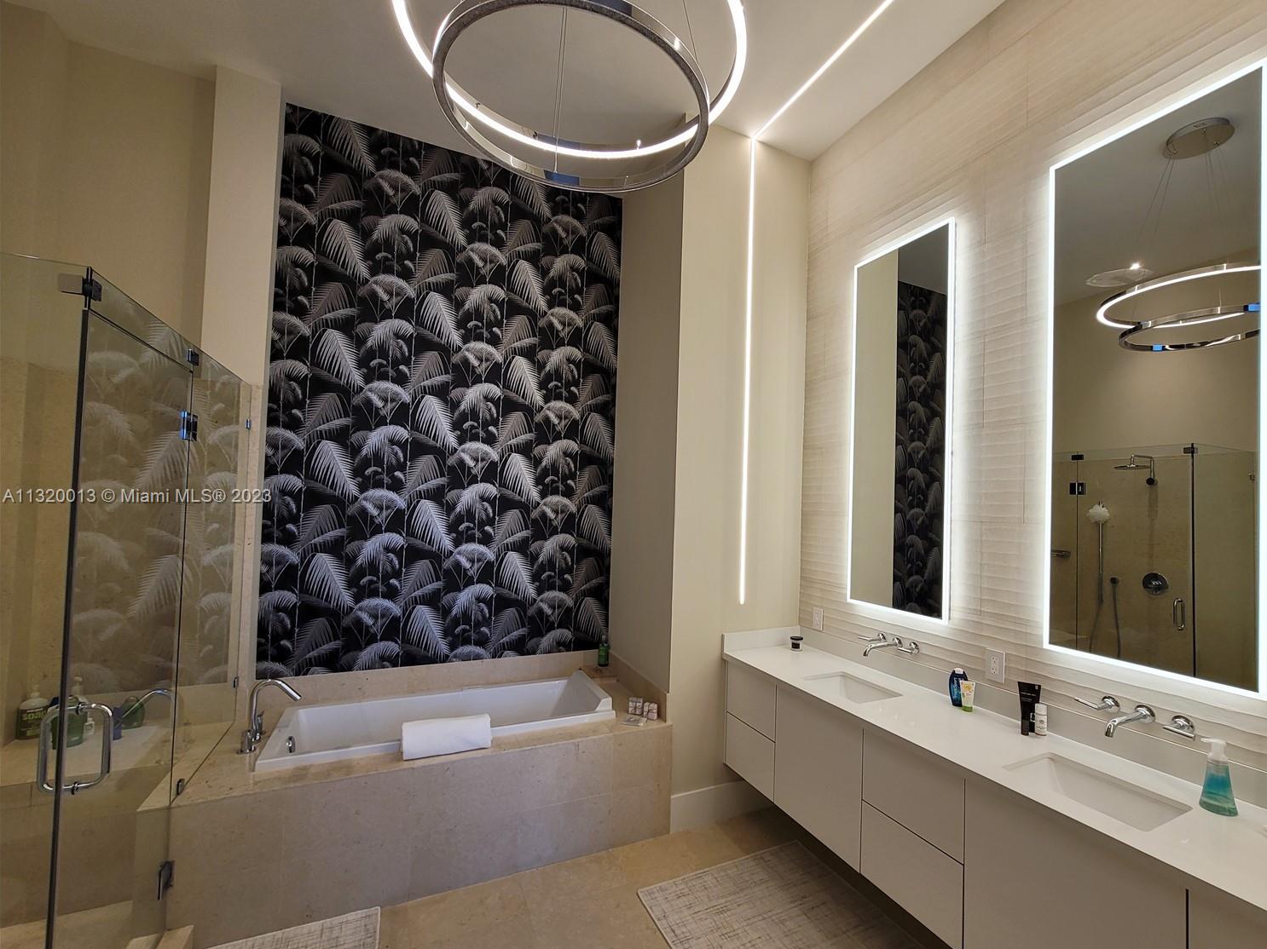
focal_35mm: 14
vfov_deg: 85.6
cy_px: 498
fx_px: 512
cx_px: 681
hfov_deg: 101.9
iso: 100
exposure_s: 1/119
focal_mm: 2.2
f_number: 2.2
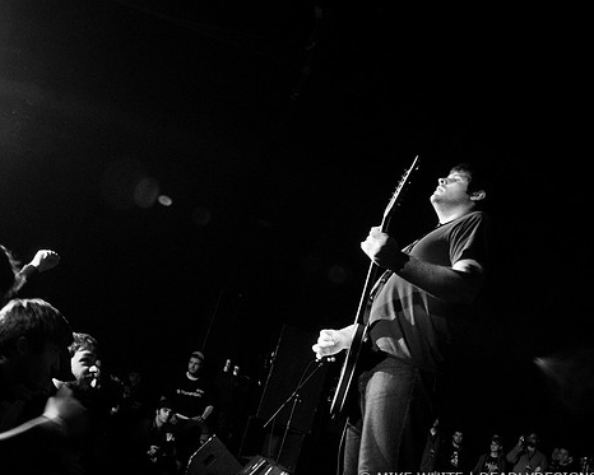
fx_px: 615
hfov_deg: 51.5
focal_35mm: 35
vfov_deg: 42.2
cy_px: 244
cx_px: 272
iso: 1000
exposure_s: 1/50
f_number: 2.8
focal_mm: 20
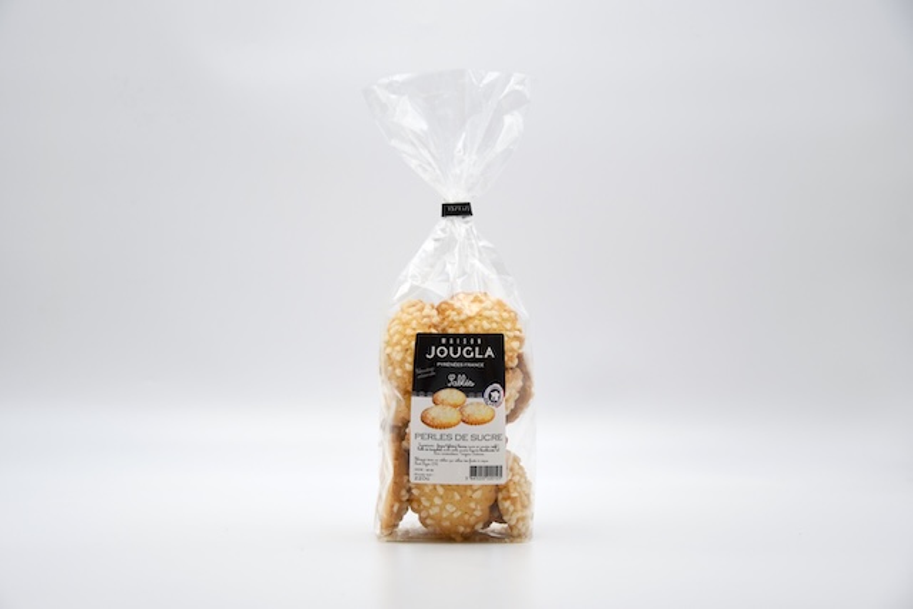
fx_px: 1699
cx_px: 456
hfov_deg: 30.1
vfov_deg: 20.3
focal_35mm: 67
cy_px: 304
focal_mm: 45
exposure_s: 1/80
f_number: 4.8
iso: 100
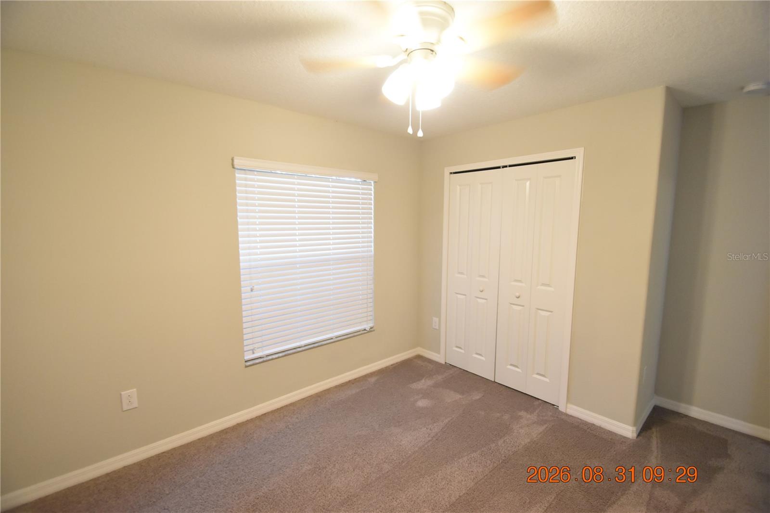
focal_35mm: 15
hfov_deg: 100.4
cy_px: 256
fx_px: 321
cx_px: 385
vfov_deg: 77.3
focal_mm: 10
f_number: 3.5
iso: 2000
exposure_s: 1/60
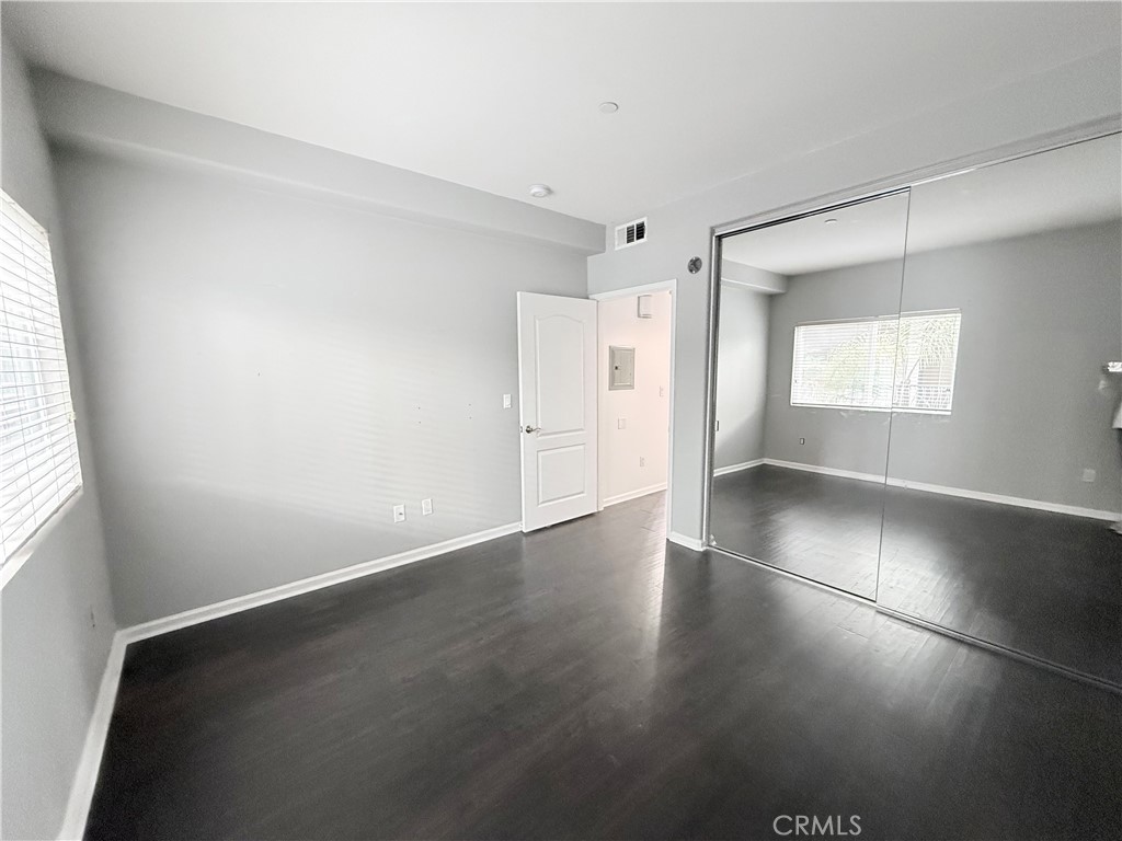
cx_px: 561
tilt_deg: -6.8
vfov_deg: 85.7
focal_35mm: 14
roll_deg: +0.3
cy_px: 420
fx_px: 454
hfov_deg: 102.1
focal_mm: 2.22
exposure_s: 1/60
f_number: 2.2
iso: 800
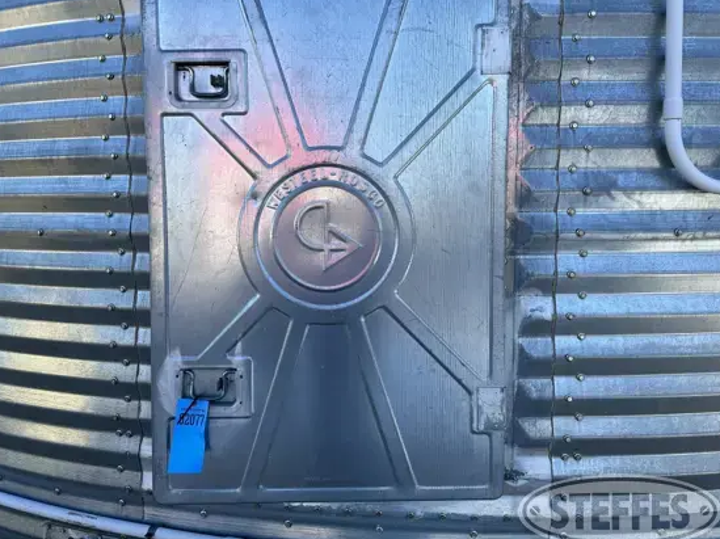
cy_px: 249
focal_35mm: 28
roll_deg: +0.8
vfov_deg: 49.7
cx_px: 330
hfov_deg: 63.4
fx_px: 582
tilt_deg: -6.1
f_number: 1.78
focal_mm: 6.86
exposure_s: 1/1473
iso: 80
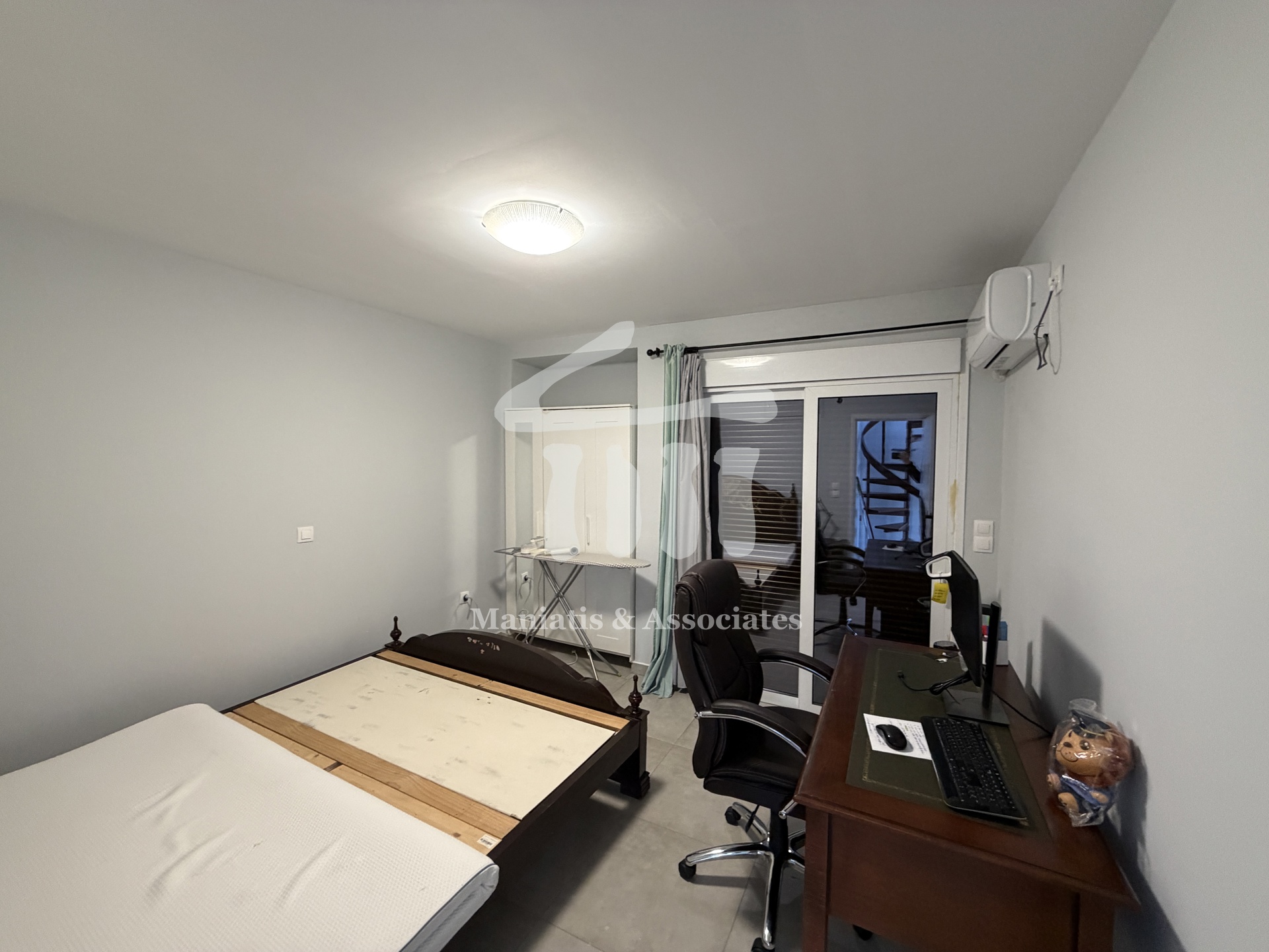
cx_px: 634
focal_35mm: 14
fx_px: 513
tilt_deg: -2.3
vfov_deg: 85.7
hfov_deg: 102.1
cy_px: 476
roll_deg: -1.0
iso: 320
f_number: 2.2
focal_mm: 2.22
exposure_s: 1/50
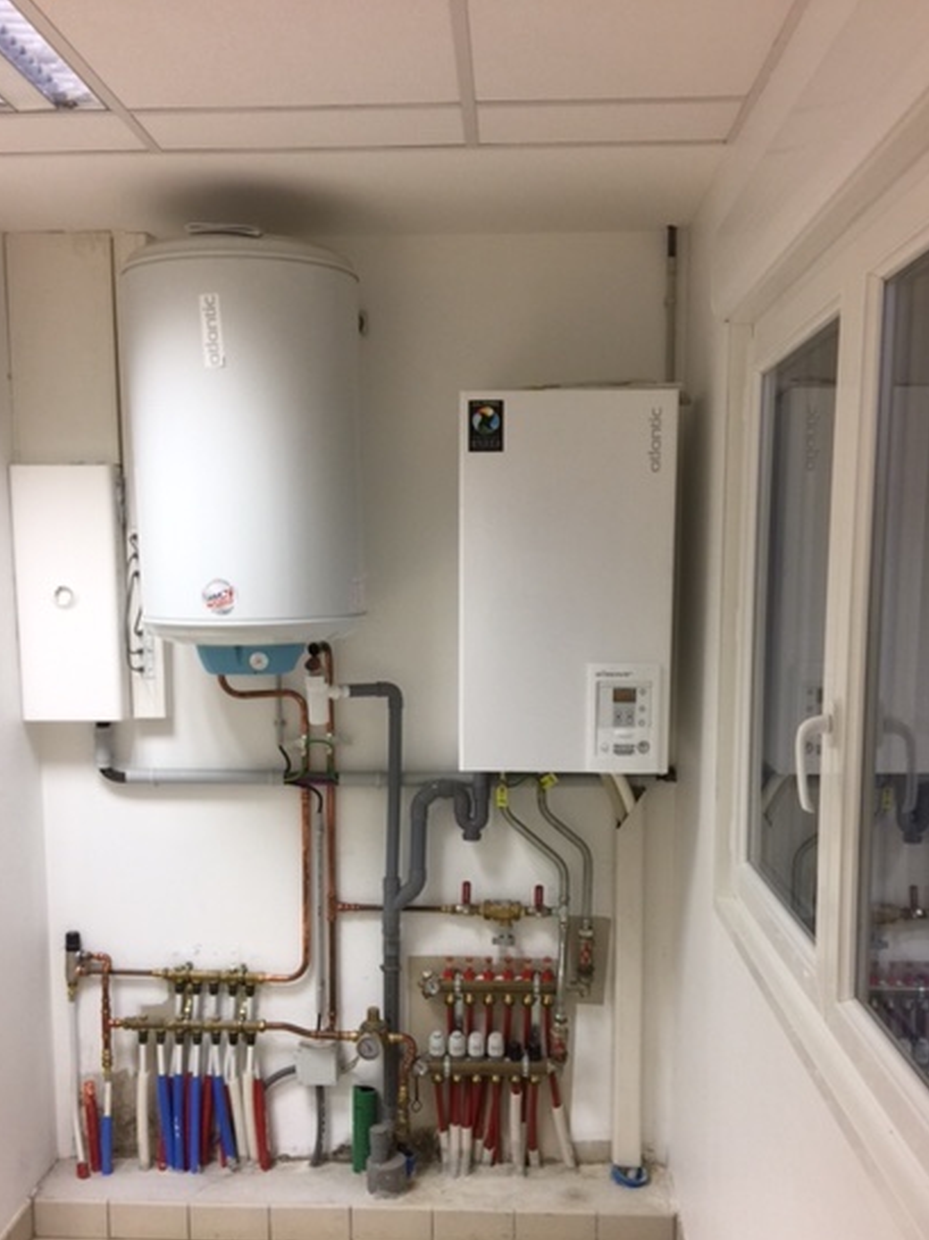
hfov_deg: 41.8
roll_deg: -0.1
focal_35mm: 34
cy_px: 722
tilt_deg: -7.8
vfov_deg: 53.7
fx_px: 1218
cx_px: 457
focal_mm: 4.15
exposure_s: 1/33
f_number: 2.2
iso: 40
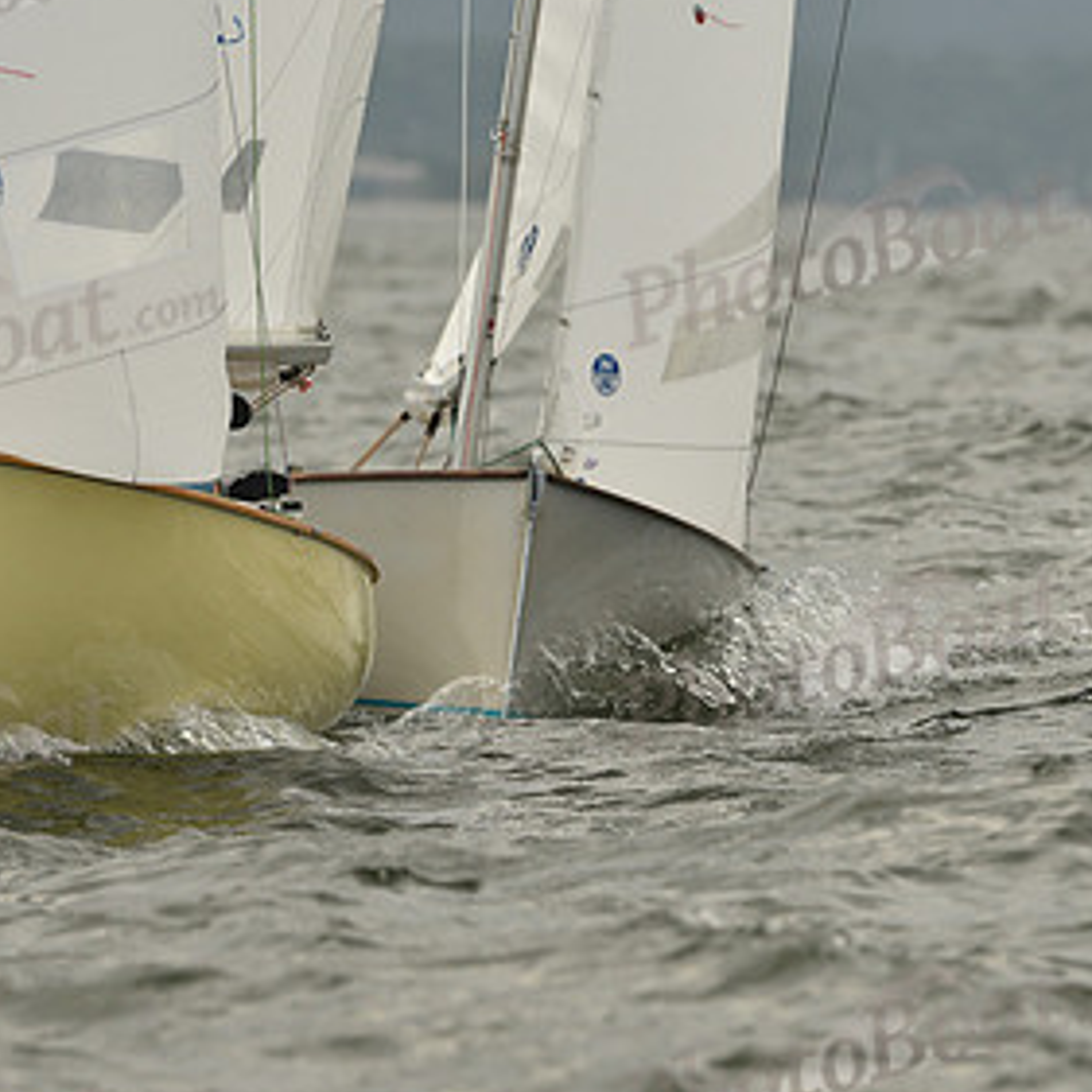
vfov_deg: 3.0
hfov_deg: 3.0
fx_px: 20665
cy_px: 503
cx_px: 424
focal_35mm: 579
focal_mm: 330
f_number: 6.3
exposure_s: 1/1600
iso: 320
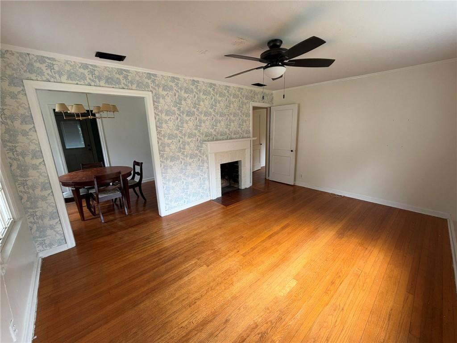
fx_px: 185
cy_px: 172
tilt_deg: -13.4
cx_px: 228
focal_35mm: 14
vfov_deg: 85.7
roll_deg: +1.7
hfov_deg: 102.1
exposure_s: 1/121
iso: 125
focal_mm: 2.22
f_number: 2.2
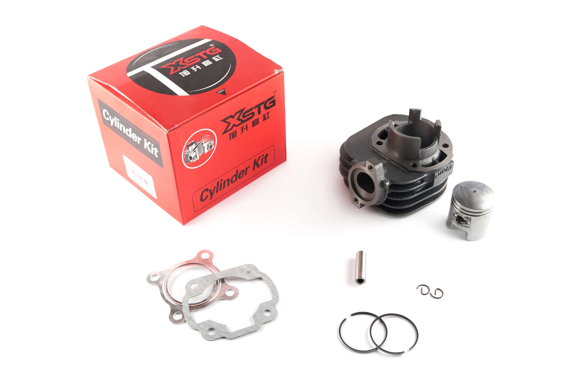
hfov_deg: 49.6
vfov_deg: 34.1
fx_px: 626
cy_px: 192
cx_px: 290
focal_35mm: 39
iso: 159
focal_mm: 26
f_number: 11
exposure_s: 1/125
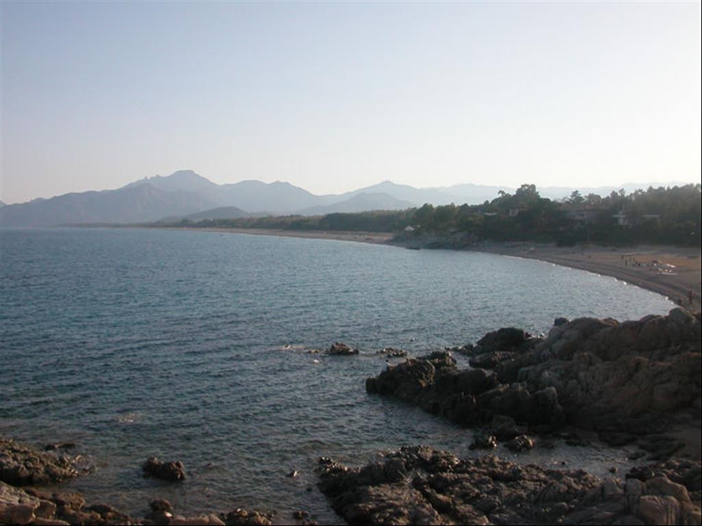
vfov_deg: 38.7
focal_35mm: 37
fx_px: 750
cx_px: 351
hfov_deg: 50.1
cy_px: 263
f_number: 4.5
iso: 100
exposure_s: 1/654
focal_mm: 5.6
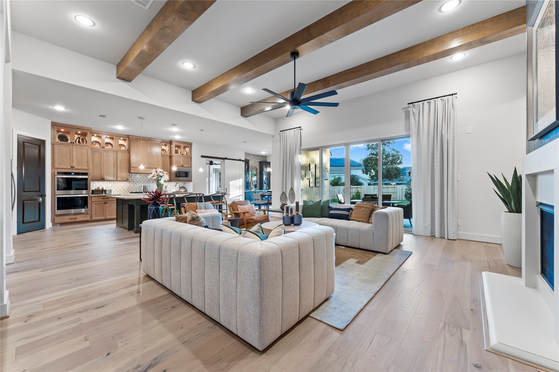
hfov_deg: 104.3
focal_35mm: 14
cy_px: 186
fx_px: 217
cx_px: 280
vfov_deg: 81.2
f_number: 9
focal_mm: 14
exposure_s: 1/8
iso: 1250
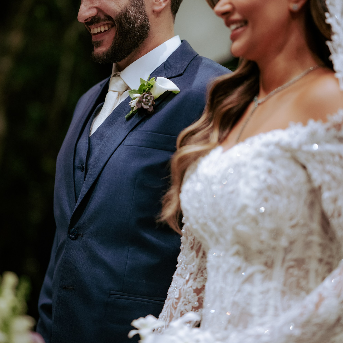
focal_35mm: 109
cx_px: 172
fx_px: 1222
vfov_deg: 16.0
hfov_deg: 16.0
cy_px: 143
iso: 1000
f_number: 1.8
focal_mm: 85
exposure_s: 1/160
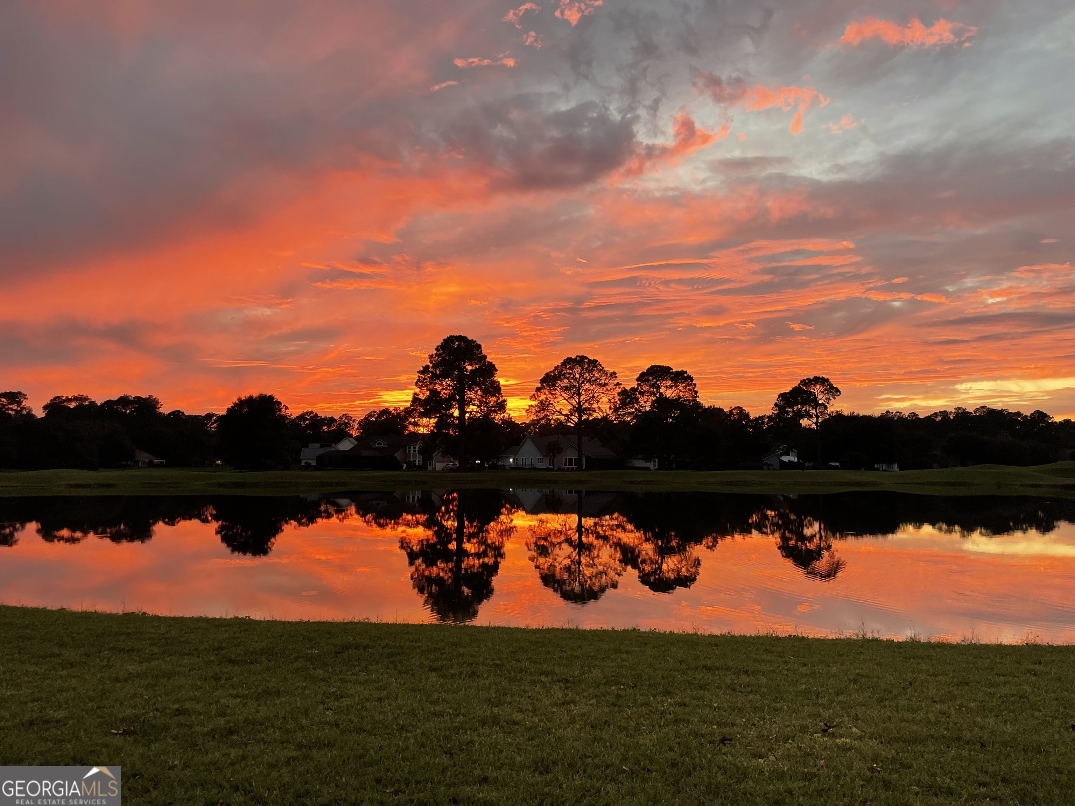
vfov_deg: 53.1
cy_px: 403
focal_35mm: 26
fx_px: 807
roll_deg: -0.5
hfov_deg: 67.3
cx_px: 538
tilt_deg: +3.9
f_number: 1.6
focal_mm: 4.2
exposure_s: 1/110
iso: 125
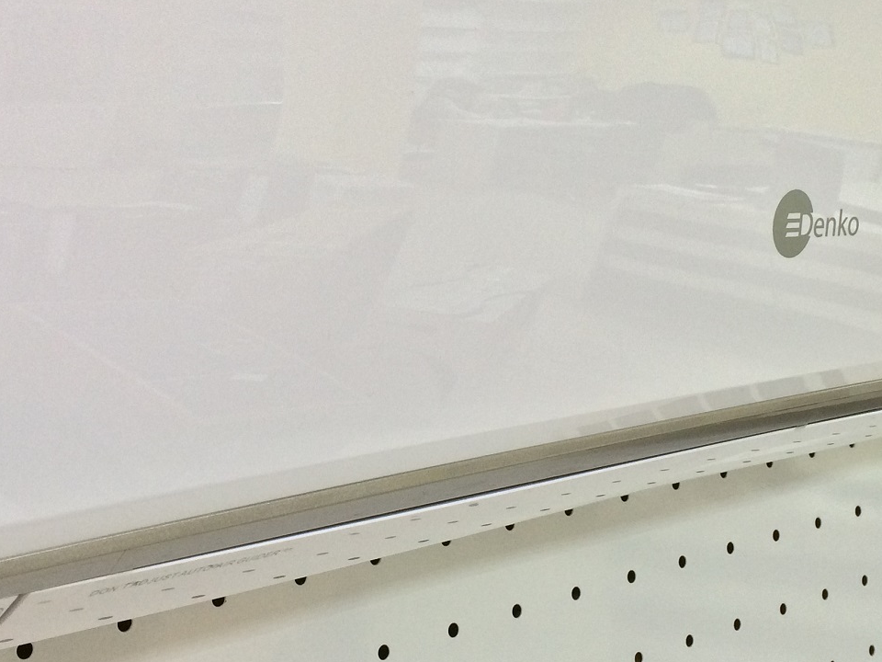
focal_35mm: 58
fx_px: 1478
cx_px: 430
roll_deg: +4.2
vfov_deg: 25.2
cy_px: 256
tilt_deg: -0.4
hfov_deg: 33.2
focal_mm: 4.15
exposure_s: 1/33
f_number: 2.2
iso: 100
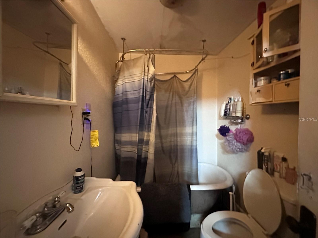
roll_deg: +0.3
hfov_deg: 102.1
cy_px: 119
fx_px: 129
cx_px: 159
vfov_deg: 85.7
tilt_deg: -1.6
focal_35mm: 14
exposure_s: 1/24
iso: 2000
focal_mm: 2.22
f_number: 2.2
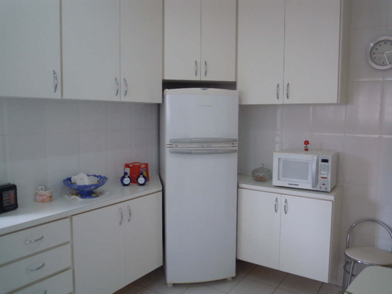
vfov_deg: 49.7
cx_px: 196
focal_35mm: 28
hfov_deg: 63.4
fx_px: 317
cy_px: 147
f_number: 2.7
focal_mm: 5
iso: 125
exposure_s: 1/60
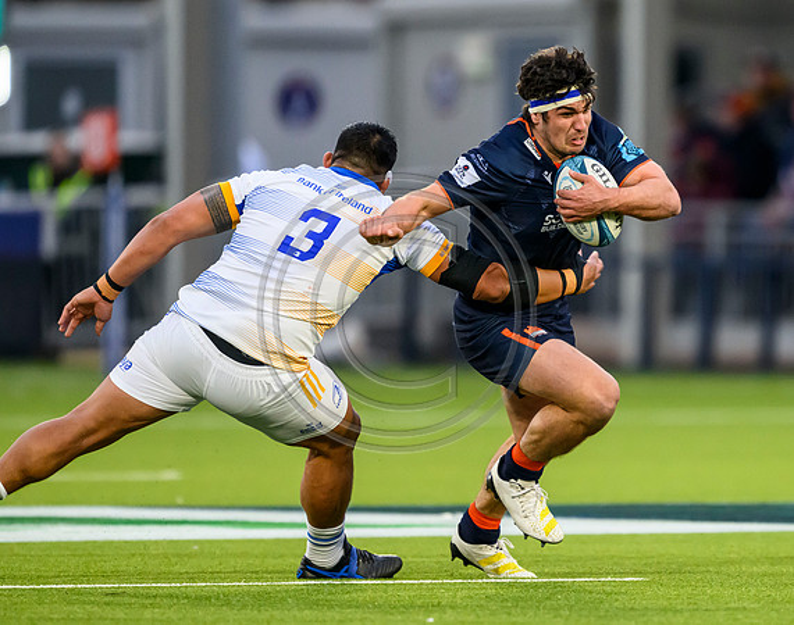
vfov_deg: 1.8
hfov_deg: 2.3
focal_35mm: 864
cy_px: 293
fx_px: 20181
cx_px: 571
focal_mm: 560
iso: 4000
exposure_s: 1/1250
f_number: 4
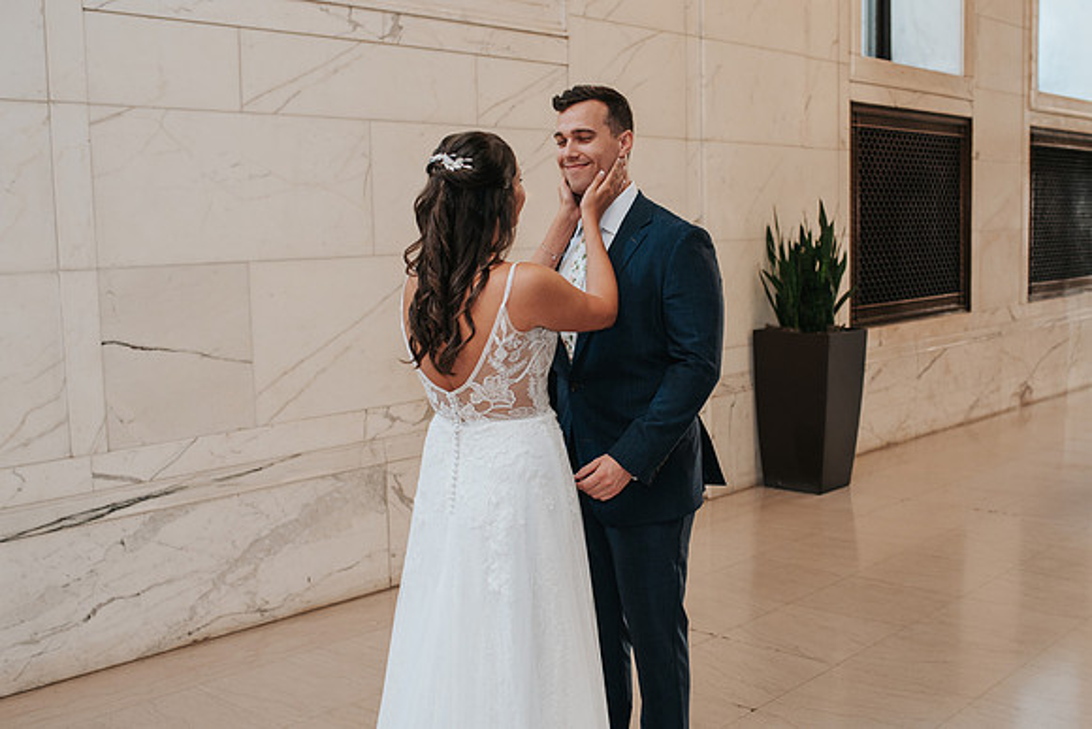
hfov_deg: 47.1
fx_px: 1251
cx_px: 613
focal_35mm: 41
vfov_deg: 32.5
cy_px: 364
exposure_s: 1/125
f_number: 4
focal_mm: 35
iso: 800
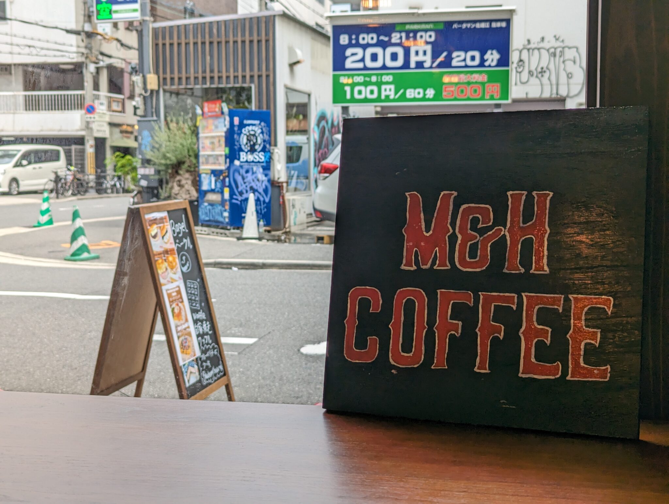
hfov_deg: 39.6
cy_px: 252
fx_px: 929
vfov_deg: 30.3
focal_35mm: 48
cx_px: 334
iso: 40
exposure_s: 1/550
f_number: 1.85
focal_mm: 6.81
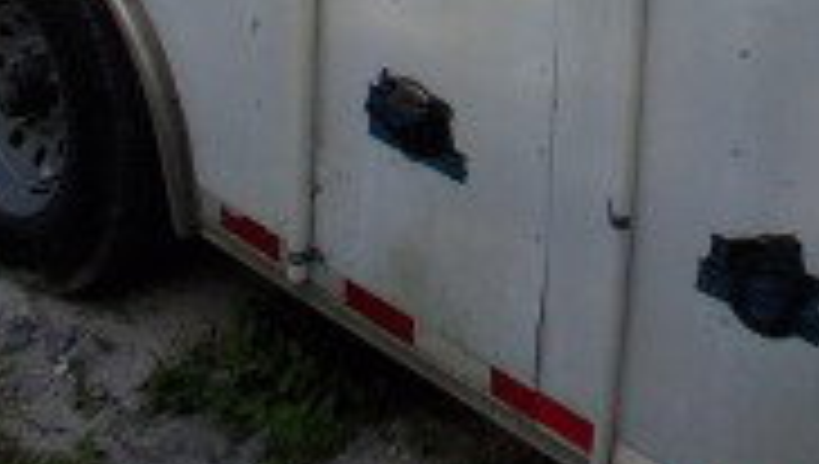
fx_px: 1348
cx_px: 662
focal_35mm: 62
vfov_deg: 15.6
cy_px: -455
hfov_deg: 32.8
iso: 50
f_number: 2.2
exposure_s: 1/1099
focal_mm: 1.4
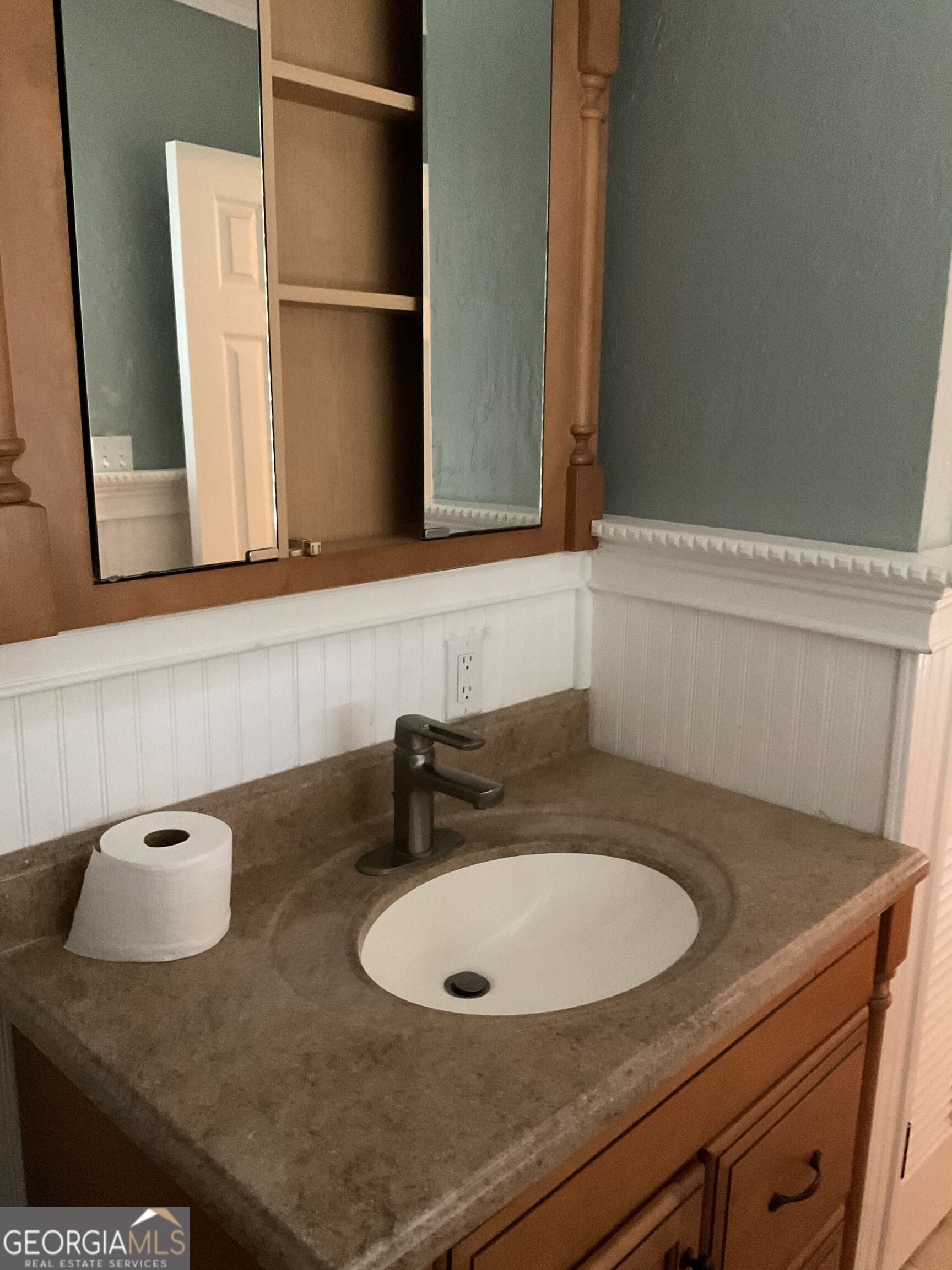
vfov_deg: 61.7
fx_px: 1063
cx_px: 476
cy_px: 635
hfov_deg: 48.2
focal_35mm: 29
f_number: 1.8
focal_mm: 3
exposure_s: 1/24
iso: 500
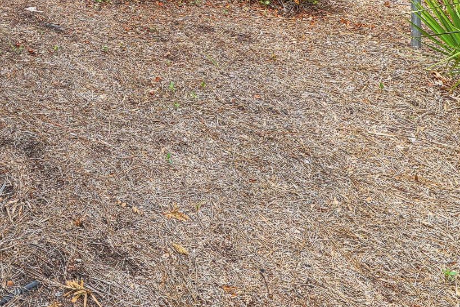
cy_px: -196
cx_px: -105
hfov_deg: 34.6
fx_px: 562
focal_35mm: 44
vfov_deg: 22.6
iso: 100
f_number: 8
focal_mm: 12
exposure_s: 1/160
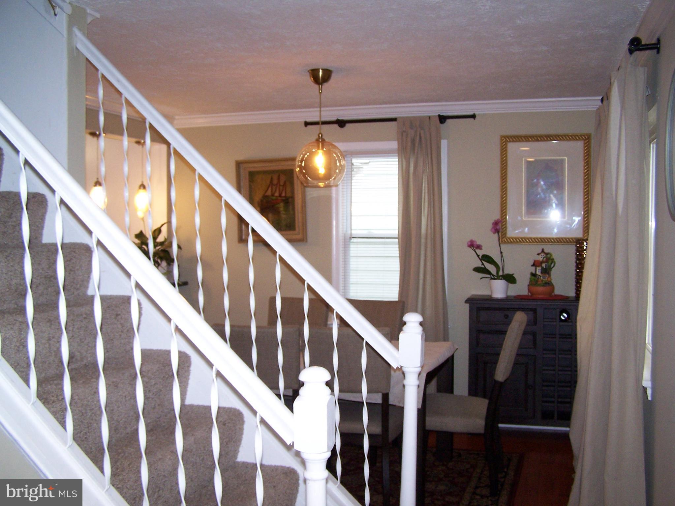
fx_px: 741
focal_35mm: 38
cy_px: 253
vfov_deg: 37.7
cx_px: 338
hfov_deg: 49.0
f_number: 2.8
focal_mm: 6.3
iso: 140
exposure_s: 1/60
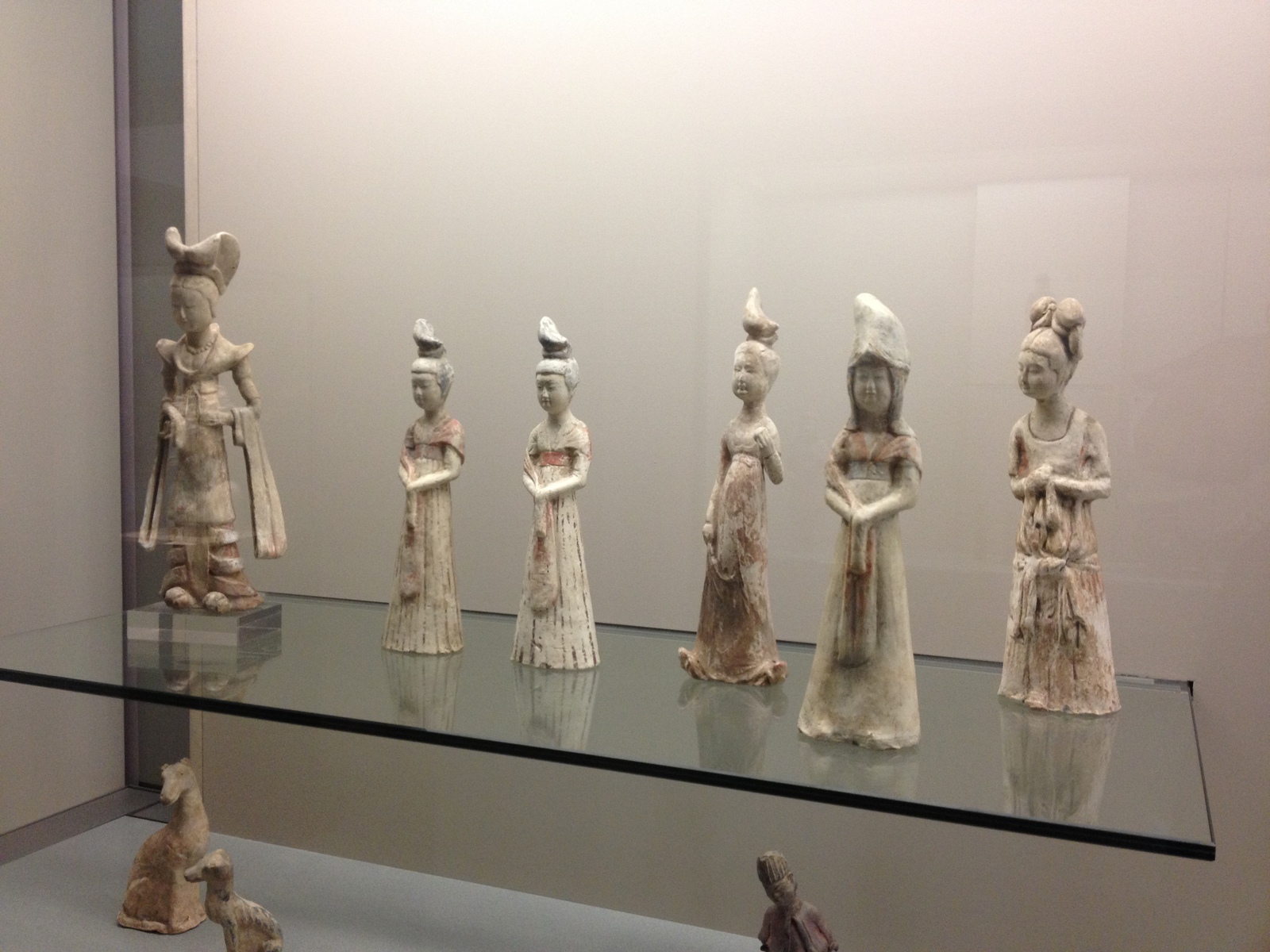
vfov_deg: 40.7
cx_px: 635
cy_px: 476
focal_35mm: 35
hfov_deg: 52.6
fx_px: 1284
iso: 125
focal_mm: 4.28
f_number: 2.4
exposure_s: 1/20
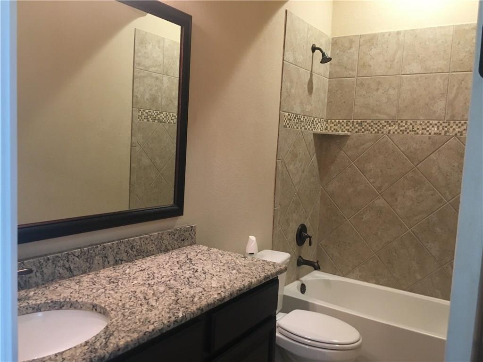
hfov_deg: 61.7
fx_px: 405
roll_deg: -2.2
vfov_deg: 48.2
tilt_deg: -4.1
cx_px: 242
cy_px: 181
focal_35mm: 29
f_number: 2.2
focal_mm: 4.15
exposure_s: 1/30
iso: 160
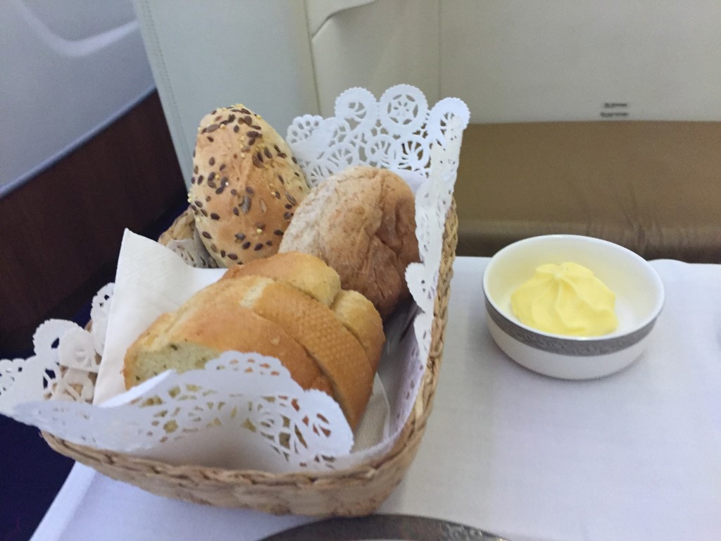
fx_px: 604
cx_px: 360
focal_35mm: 29
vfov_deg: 48.2
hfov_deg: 61.7
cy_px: 270
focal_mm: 4.15
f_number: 2.2
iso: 250
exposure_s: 1/25
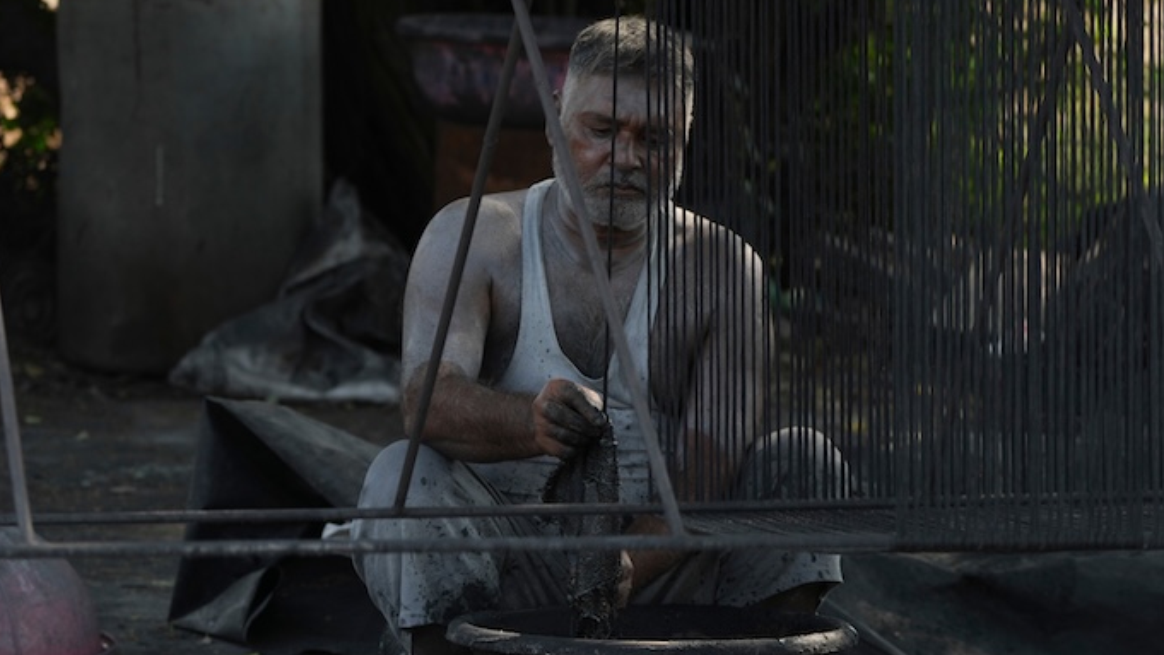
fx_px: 5864
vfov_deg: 6.4
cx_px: 504
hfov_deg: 11.3
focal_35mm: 190
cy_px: 351
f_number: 5
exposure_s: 1/500
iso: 320
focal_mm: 126
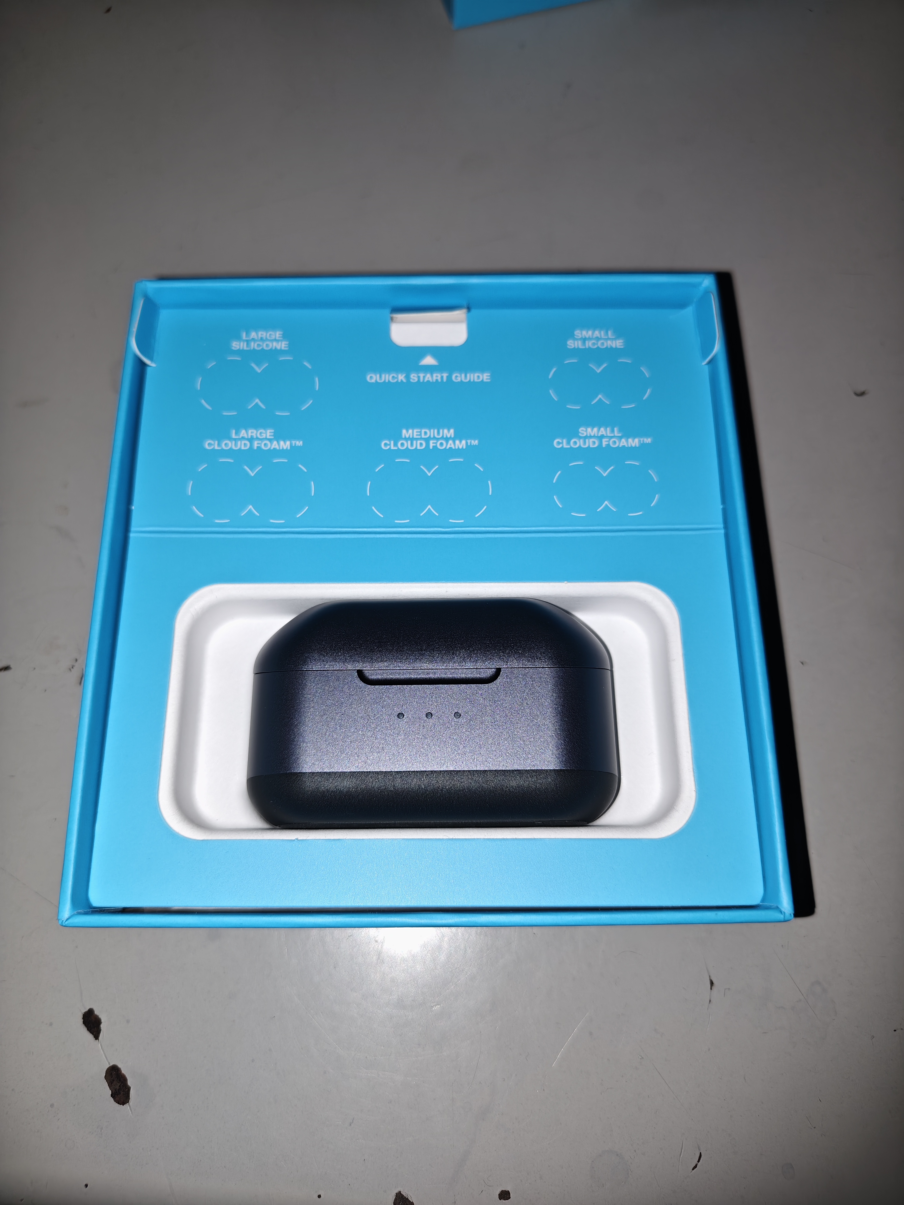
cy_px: 602
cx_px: 452
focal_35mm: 23
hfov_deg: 58.9
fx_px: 801
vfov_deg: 73.9
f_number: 1.88
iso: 104
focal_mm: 5.56
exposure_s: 1/100
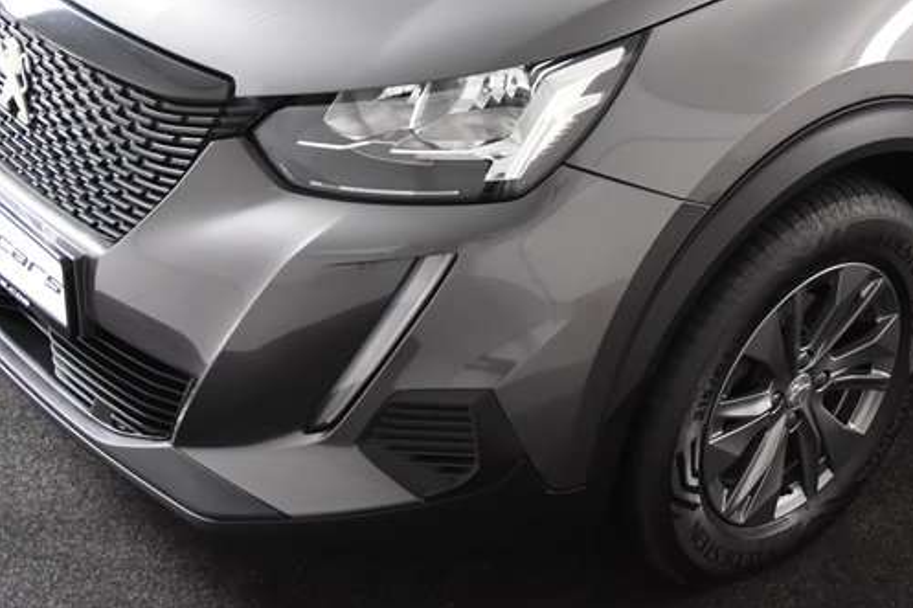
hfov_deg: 29.1
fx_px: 1724
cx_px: 704
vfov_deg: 19.6
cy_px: 36
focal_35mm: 68
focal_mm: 22
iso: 1600
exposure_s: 1/40
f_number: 3.2
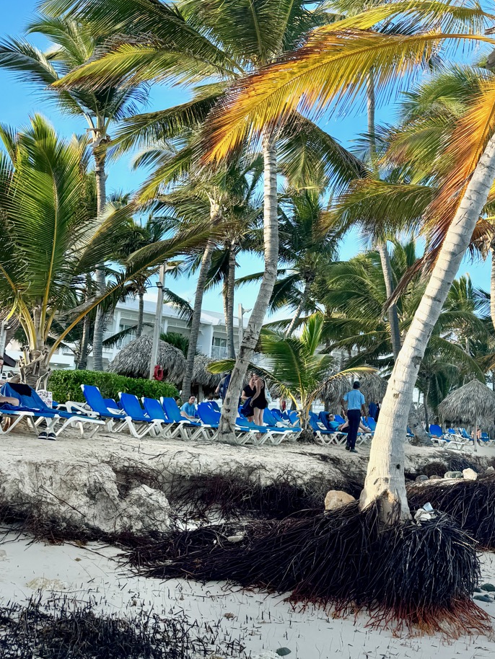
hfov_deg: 33.0
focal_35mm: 42
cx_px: 421
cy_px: 205
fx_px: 800
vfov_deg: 44.0
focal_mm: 6.86
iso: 80
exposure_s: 1/1524
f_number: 1.78
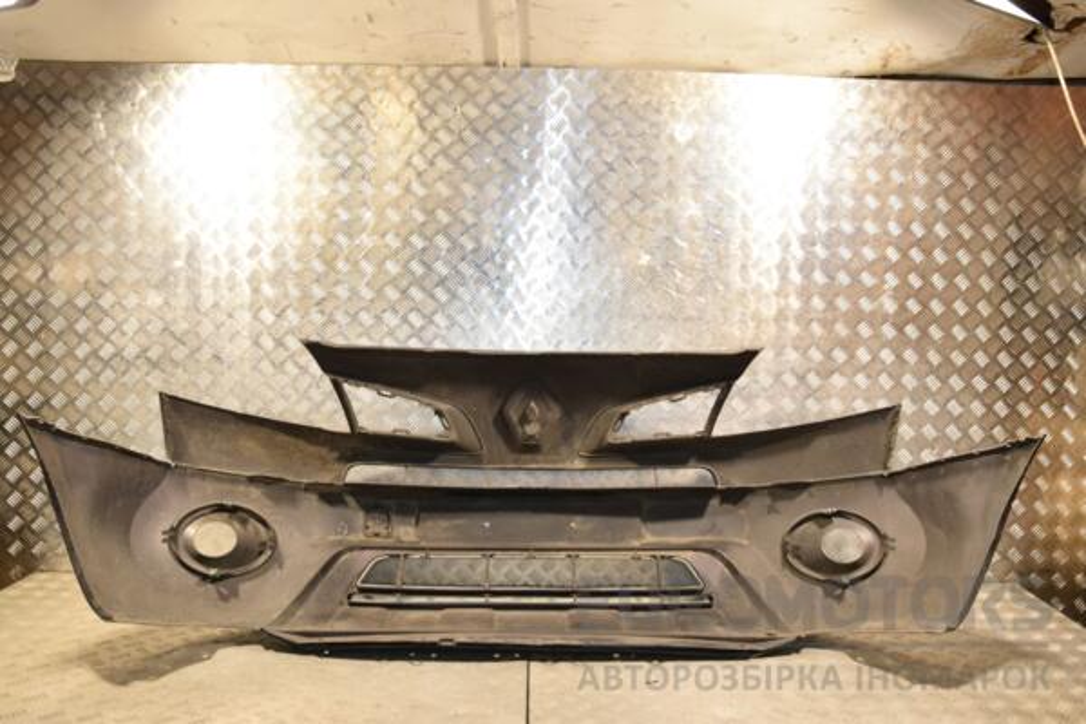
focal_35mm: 27
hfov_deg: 67.4
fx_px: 814
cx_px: 543
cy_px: 362
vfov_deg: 47.9
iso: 800
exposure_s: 1/200
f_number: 5.6
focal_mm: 18
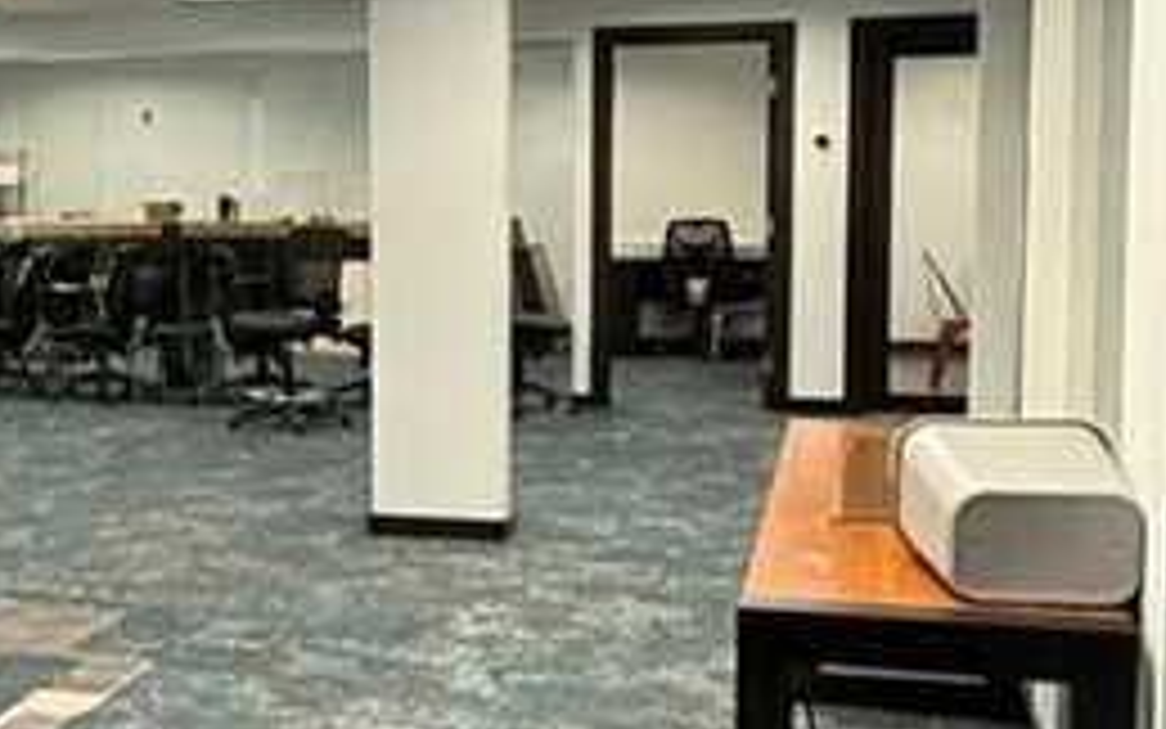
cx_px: 162
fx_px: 1939
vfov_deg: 21.3
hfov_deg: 32.2
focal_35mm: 61
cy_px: 338
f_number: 2.2
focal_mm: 2.22
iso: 400
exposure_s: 1/120
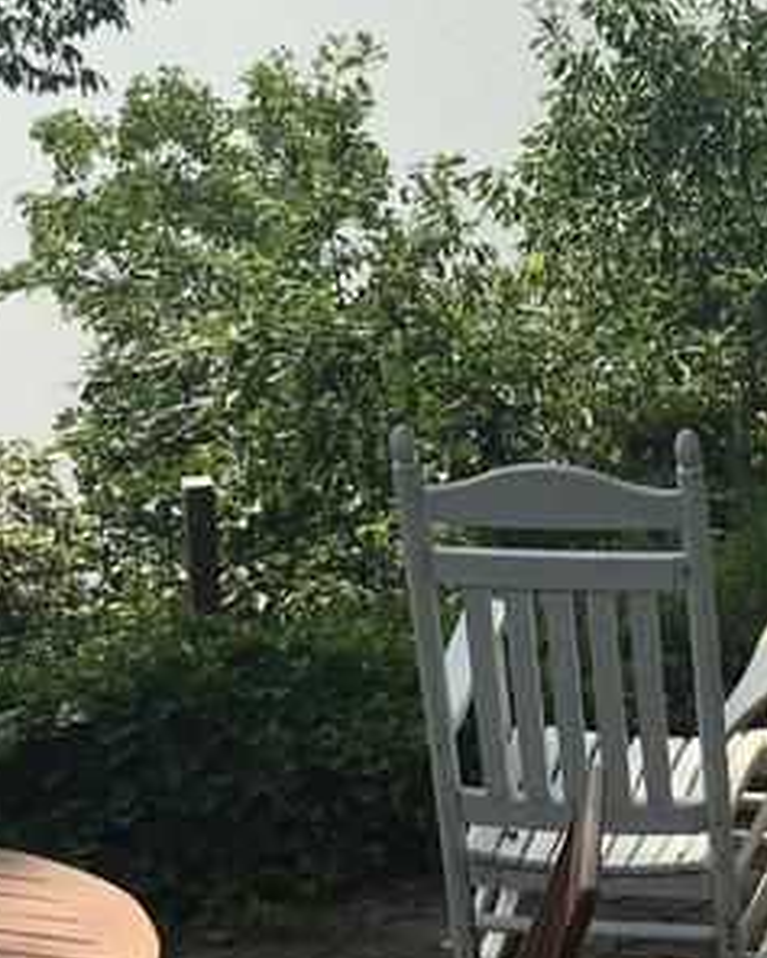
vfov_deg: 19.5
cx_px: 803
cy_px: 304
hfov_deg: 15.4
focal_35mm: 98
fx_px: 2779
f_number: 2.2
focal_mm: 4.15
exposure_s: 1/1451
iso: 25
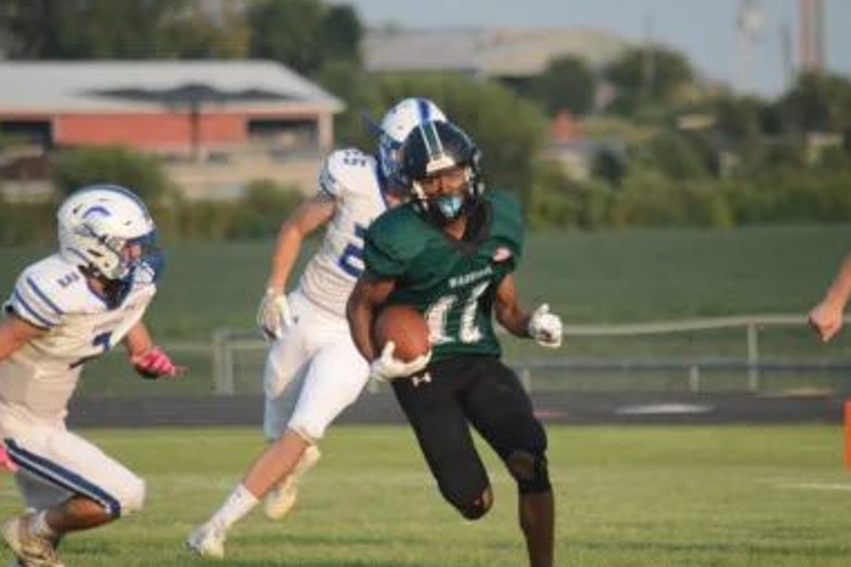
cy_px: 288
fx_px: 12575
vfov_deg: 2.6
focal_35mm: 532
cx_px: 428
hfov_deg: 3.9
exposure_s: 1/2500
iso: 1600
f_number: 5.6
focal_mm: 300
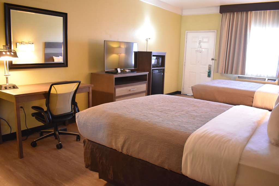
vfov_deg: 47.9
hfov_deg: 67.4
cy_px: 93
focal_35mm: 27
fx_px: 209
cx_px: 140
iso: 3200
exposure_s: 1/60
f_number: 3.5
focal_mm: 18
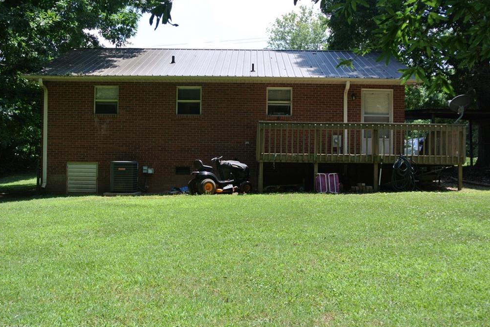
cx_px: 246
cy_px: 164
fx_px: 545
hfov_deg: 48.4
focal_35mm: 40
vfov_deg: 33.5
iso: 100
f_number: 4.5
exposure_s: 1/320
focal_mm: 14.5
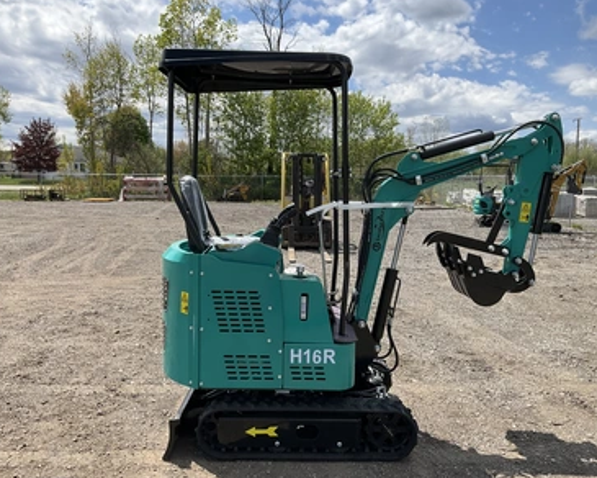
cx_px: 303
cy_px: 244
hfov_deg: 57.2
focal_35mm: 31
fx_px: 548
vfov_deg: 47.1
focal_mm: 3
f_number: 1.8
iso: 25
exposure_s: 1/1730
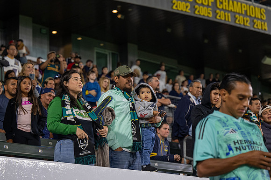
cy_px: 90
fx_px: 790
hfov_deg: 19.5
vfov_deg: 13.0
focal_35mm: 105
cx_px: 136
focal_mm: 70
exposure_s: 1/200
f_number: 2.8
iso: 1000
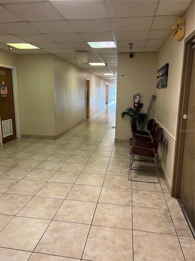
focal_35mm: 26
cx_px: 98
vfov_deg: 67.3
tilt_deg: -10.7
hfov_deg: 53.1
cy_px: 130
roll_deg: -1.2
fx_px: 195
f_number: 1.5
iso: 160
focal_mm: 5.7
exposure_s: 1/60
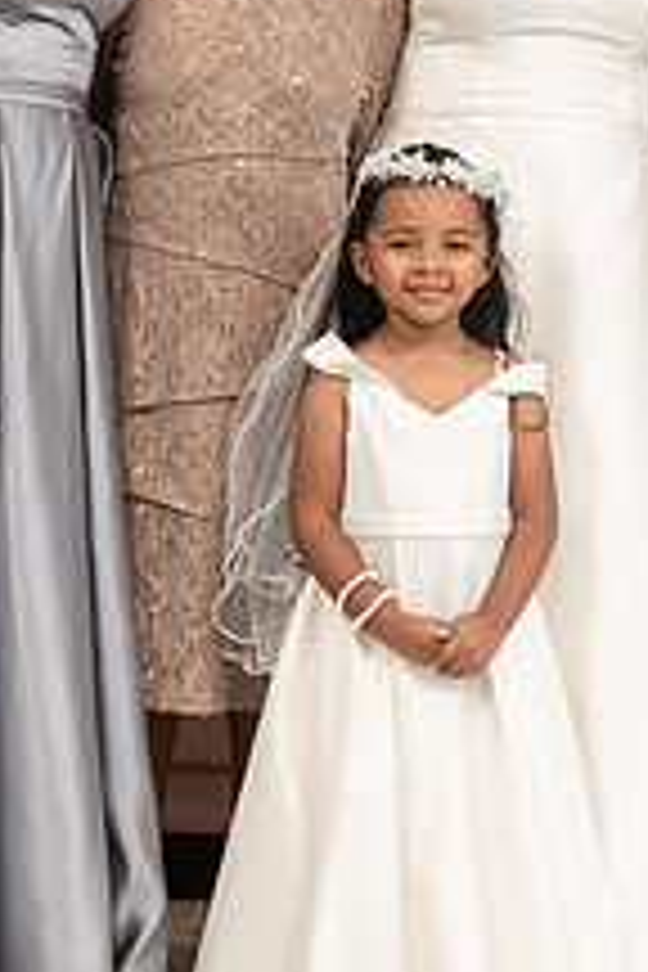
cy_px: 320
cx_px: 376
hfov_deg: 16.4
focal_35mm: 83
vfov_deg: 24.3
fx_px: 2241
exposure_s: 1/200
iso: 1600
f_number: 4
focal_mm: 29
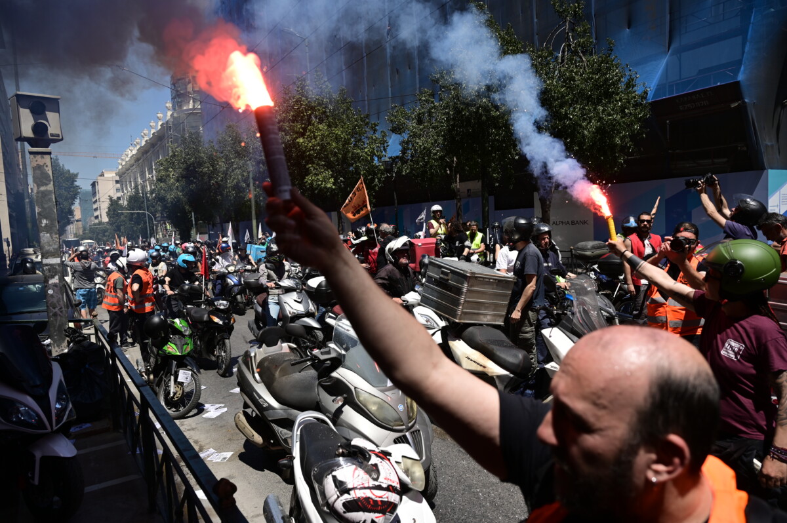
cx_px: 394
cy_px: 262
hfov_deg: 73.8
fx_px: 524
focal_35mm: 24
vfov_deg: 53.1
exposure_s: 1/1250
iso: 100
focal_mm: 24
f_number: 4.5
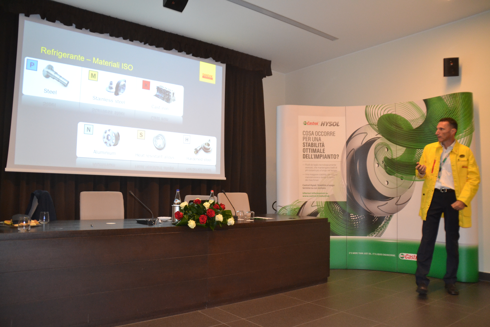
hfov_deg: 67.4
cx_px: 245
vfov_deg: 47.9
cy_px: 164
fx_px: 367
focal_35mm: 27
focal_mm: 18
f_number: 3.5
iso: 1600
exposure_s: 1/60
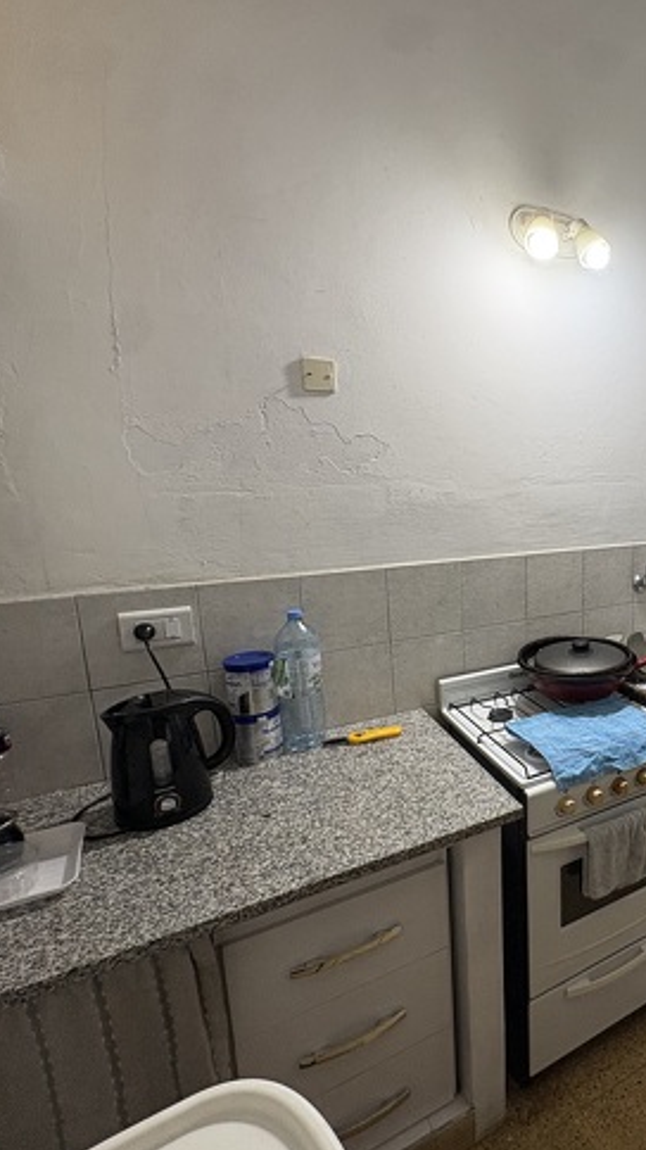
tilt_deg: -12.0
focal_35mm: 21
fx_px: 640
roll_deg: -1.0
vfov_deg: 83.8
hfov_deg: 46.1
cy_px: 585
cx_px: 627
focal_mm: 2.22
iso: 160
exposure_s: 1/50
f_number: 2.2
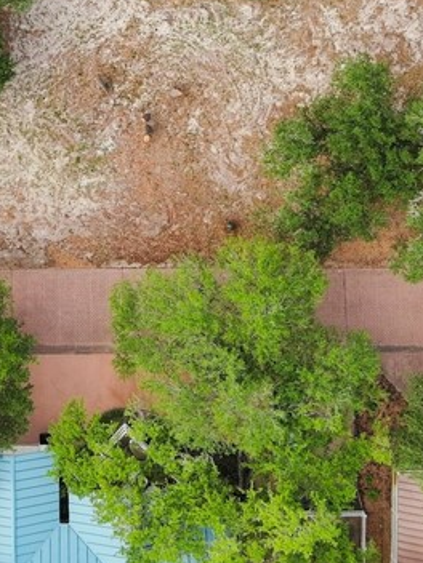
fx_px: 1401
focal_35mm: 86
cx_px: 72
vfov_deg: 22.2
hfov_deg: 17.0
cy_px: 47
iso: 114
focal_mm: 10.57
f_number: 2.8
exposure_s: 1/30
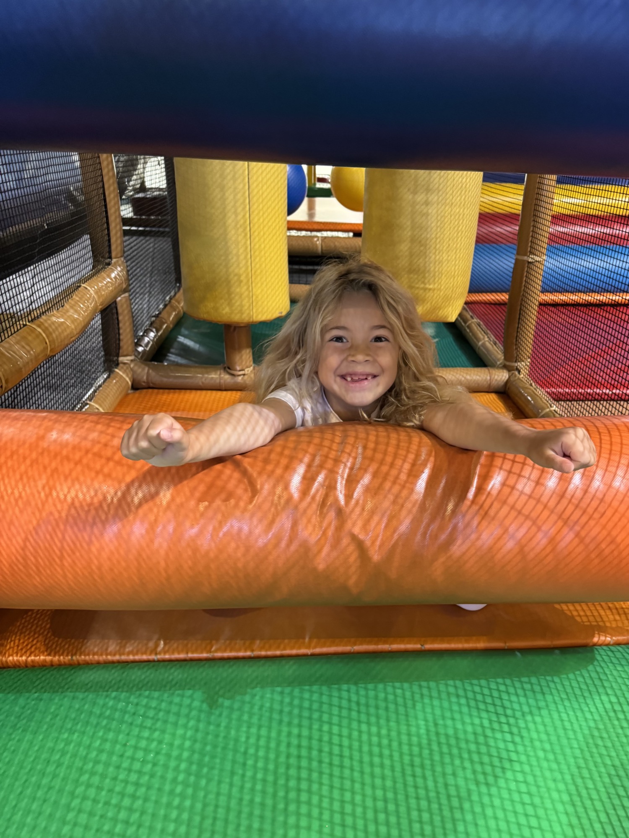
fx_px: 581
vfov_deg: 71.6
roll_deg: -1.7
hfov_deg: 56.8
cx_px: 314
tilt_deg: -24.3
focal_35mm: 24
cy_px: 419
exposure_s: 1/40
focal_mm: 6.76
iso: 640
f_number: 1.78
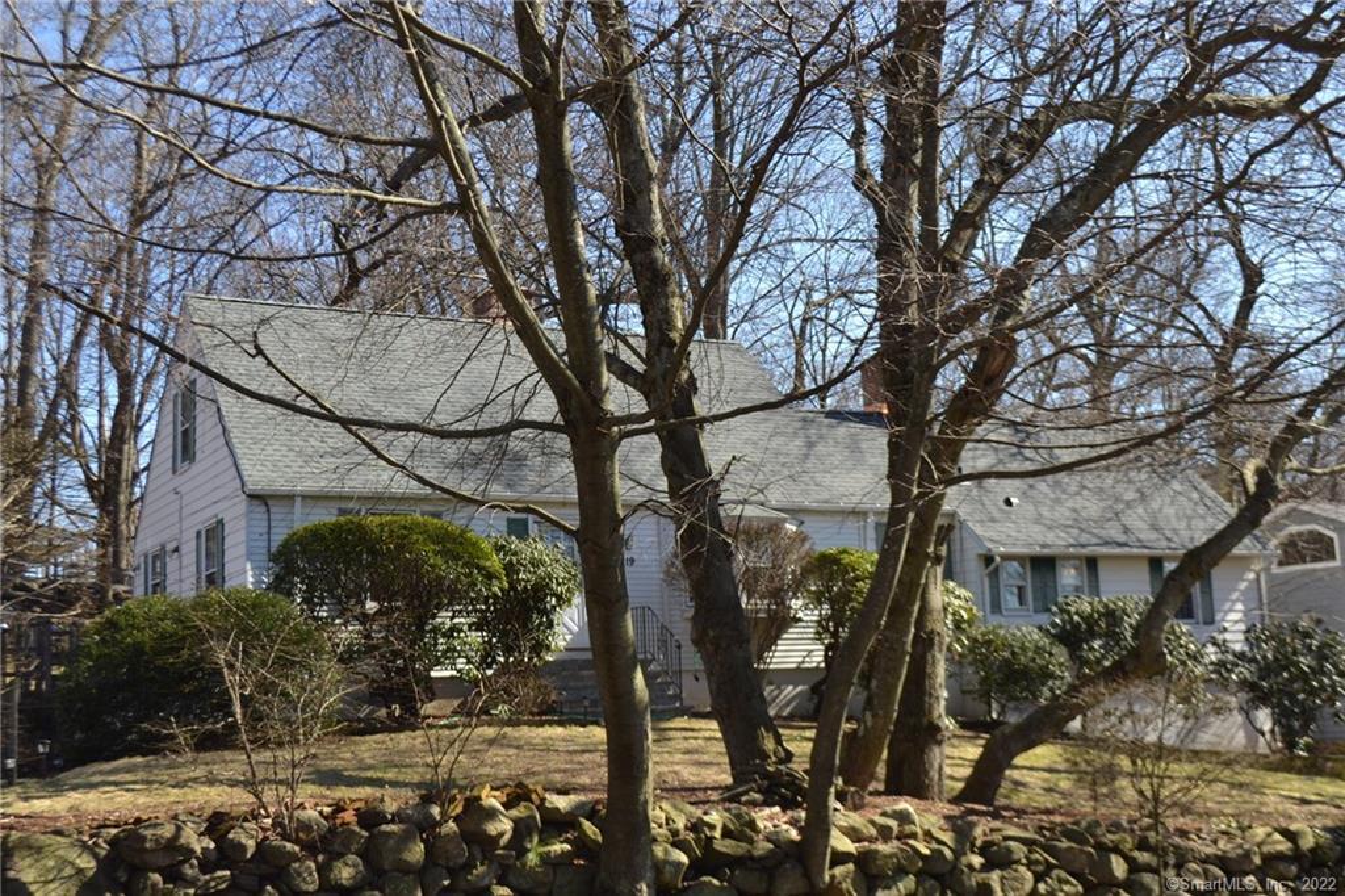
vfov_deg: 31.9
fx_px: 1569
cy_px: 448
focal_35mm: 42
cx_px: 672
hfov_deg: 46.4
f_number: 6.3
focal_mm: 28
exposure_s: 1/160
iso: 100
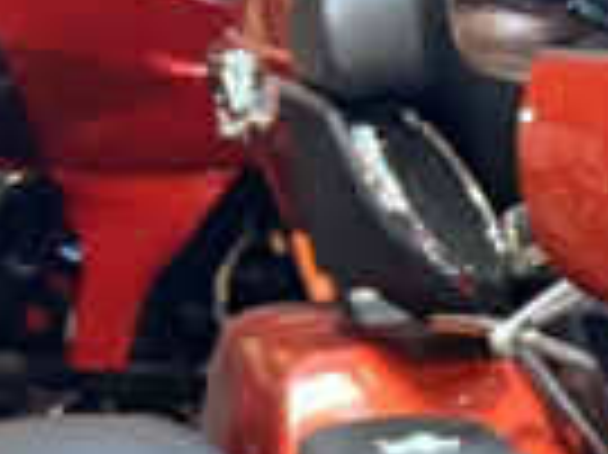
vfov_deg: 6.9
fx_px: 3597
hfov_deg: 8.8
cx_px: 1421
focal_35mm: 205
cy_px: 1056
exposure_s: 1/60
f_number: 1.6
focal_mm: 5.96
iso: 400
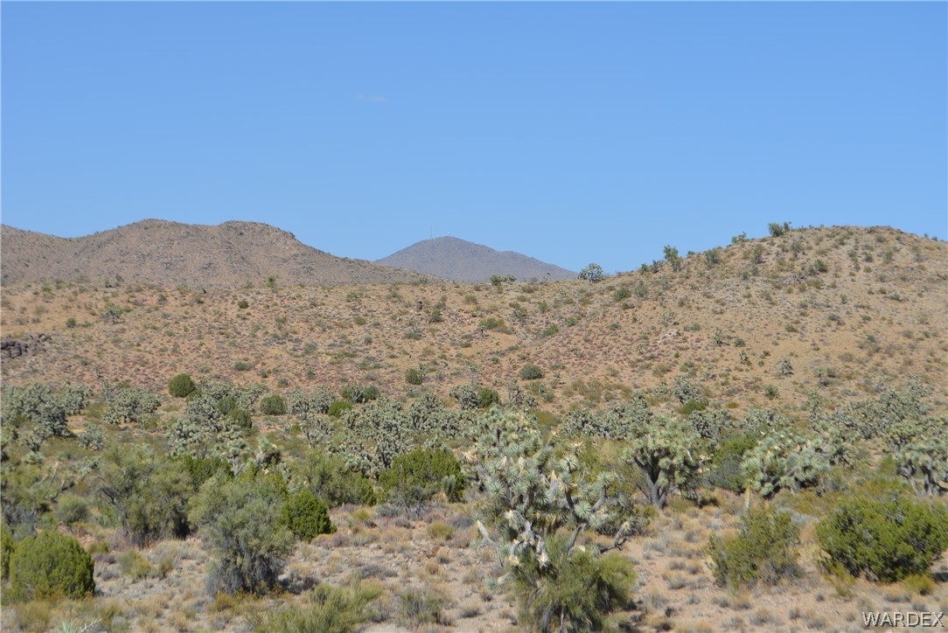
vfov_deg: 16.6
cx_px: 474
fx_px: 2174
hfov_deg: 24.6
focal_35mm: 82
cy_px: 316
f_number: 8
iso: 100
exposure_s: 1/250
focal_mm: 55
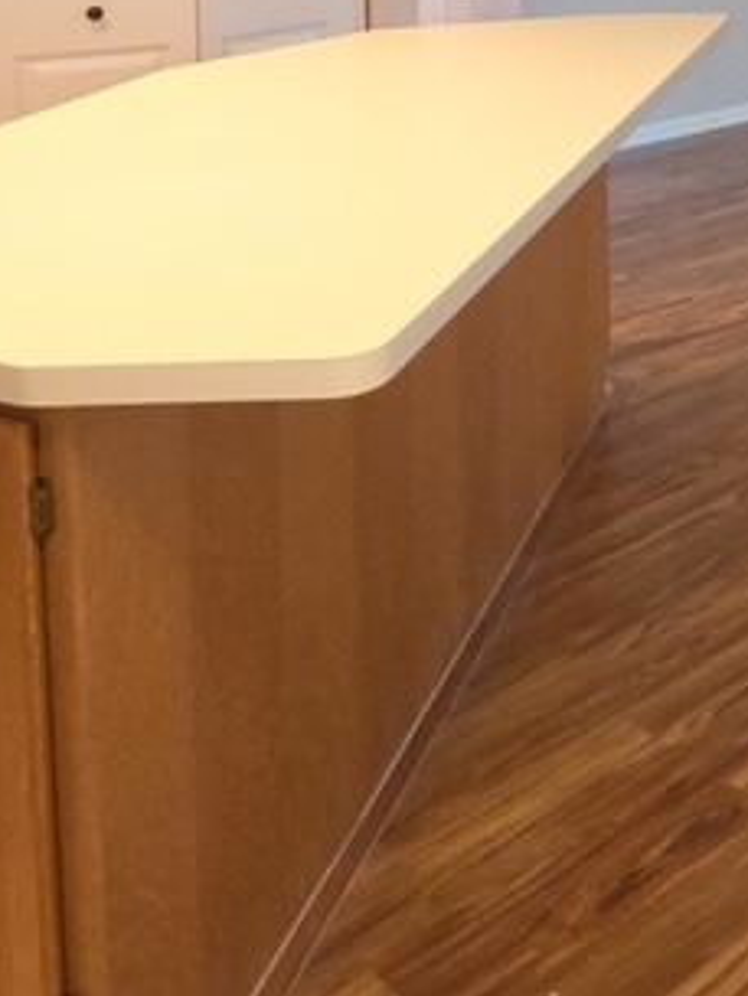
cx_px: 1101
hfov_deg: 24.8
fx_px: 1324
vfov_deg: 35.1
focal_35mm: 46
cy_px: -111
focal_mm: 2.2
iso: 160
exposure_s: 1/60
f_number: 1.9
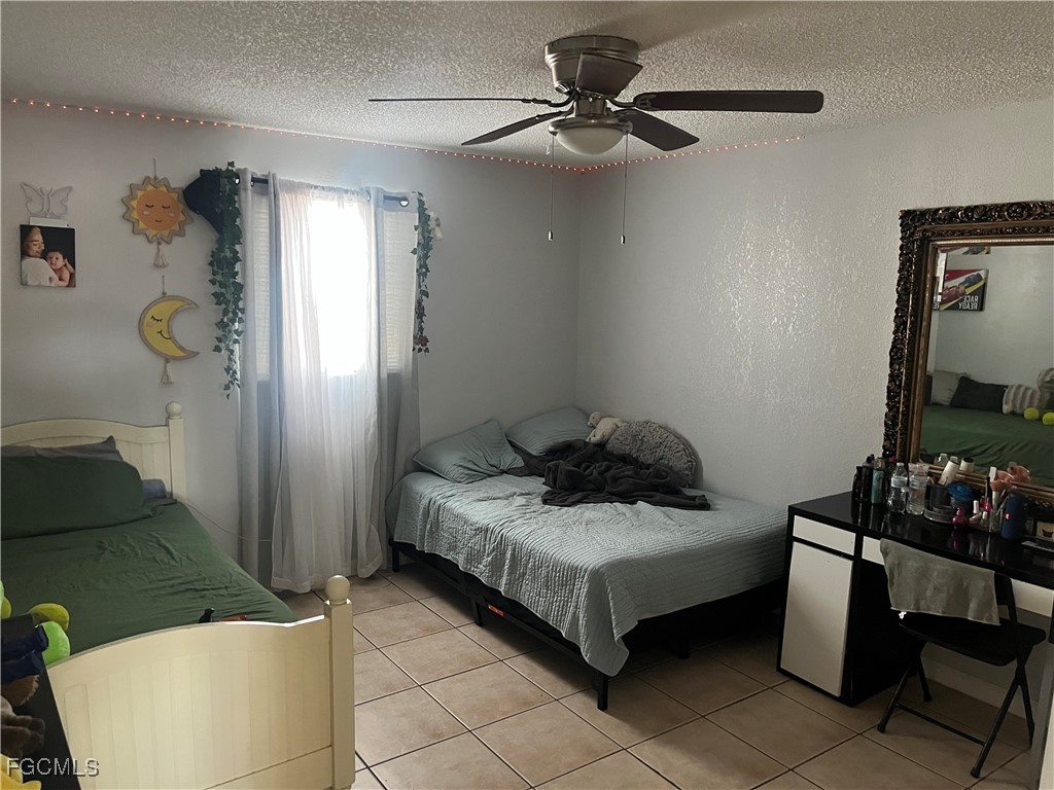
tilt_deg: -9.4
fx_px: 792
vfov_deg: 53.1
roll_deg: -0.7
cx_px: 527
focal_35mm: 26
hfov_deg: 67.3
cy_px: 395
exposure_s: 1/40
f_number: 1.6
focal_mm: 5.1
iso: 500
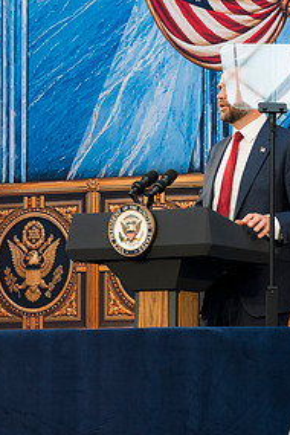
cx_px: 209
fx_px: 2767
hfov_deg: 6.0
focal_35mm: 229
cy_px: 205
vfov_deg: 9.0
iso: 450
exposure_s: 1/160
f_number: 4
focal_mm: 97
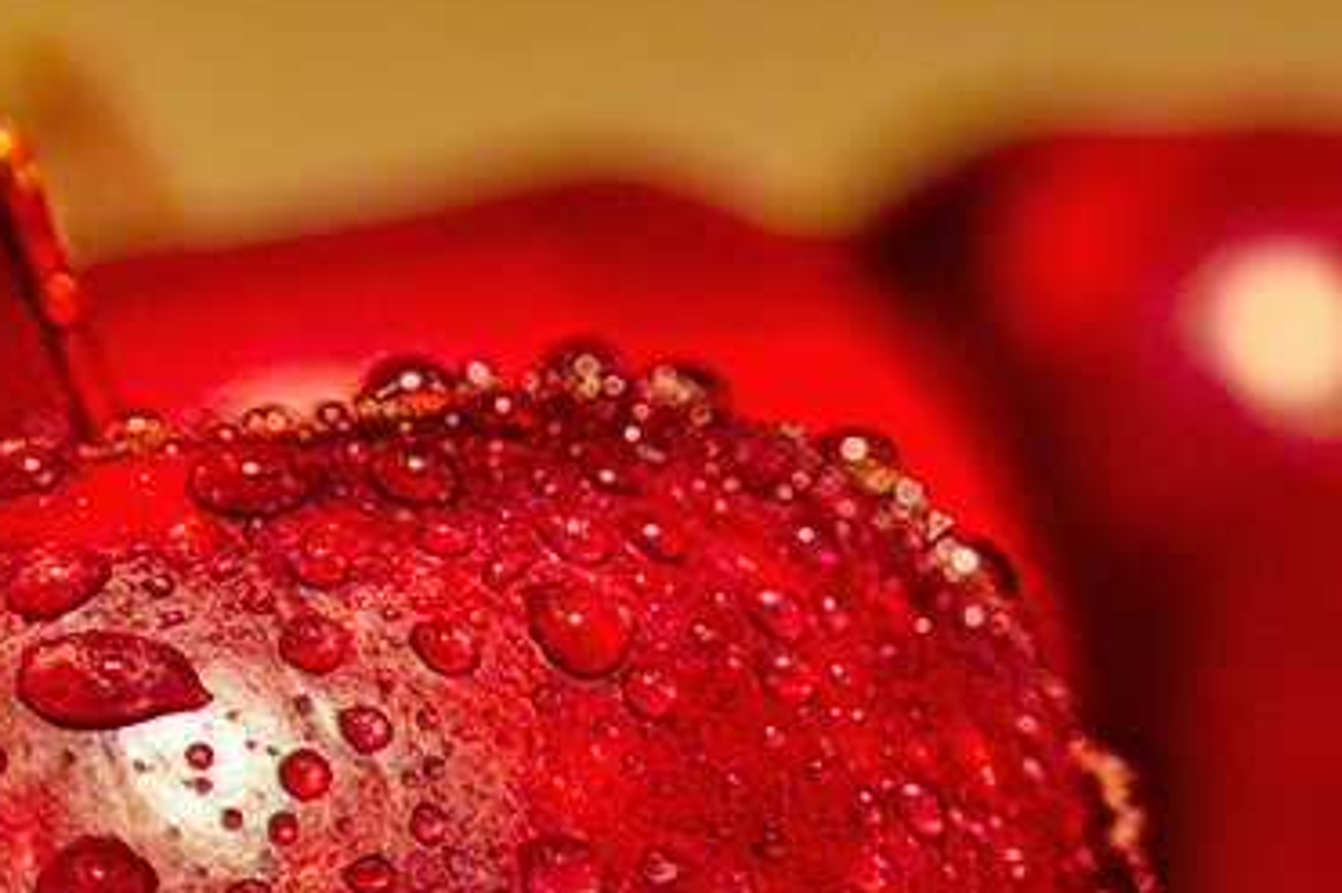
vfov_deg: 7.1
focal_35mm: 194
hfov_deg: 10.6
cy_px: 649
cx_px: 300
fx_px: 7228
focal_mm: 90
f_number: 7.1
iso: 12800
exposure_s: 1/25
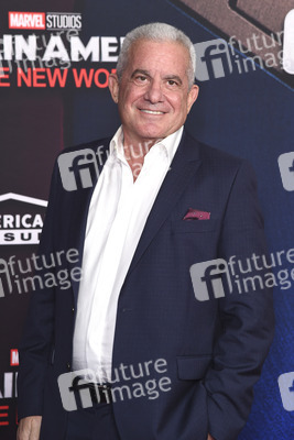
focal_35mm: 98
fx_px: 1199
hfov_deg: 14.0
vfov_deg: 20.8
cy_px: 220
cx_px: 147
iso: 1600
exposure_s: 1/250
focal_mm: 98
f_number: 5.6
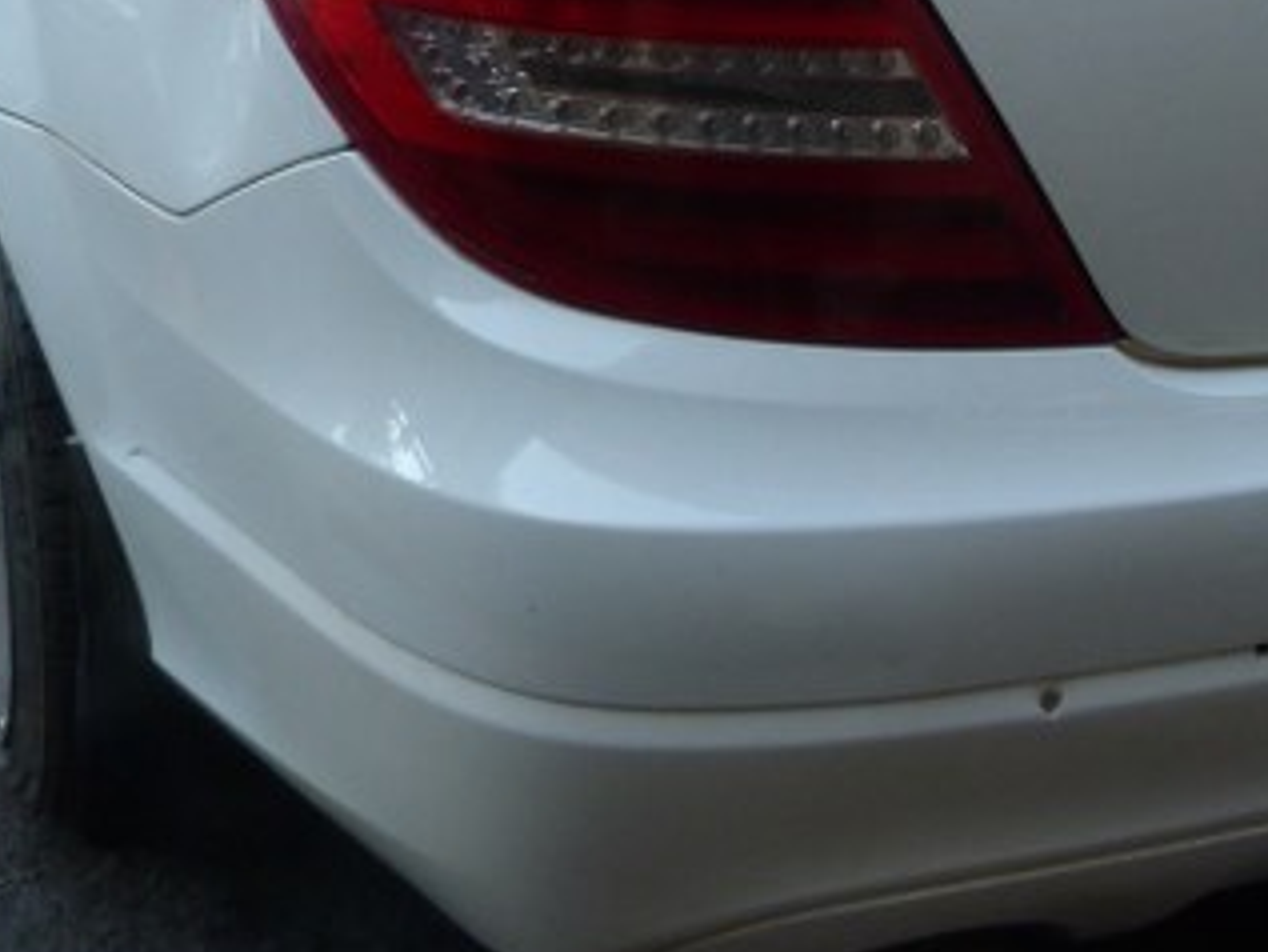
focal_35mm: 63
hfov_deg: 29.6
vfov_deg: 22.7
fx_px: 2309
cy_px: 84
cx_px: 1100
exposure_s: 1/60
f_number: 2.8
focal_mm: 4.5
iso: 125
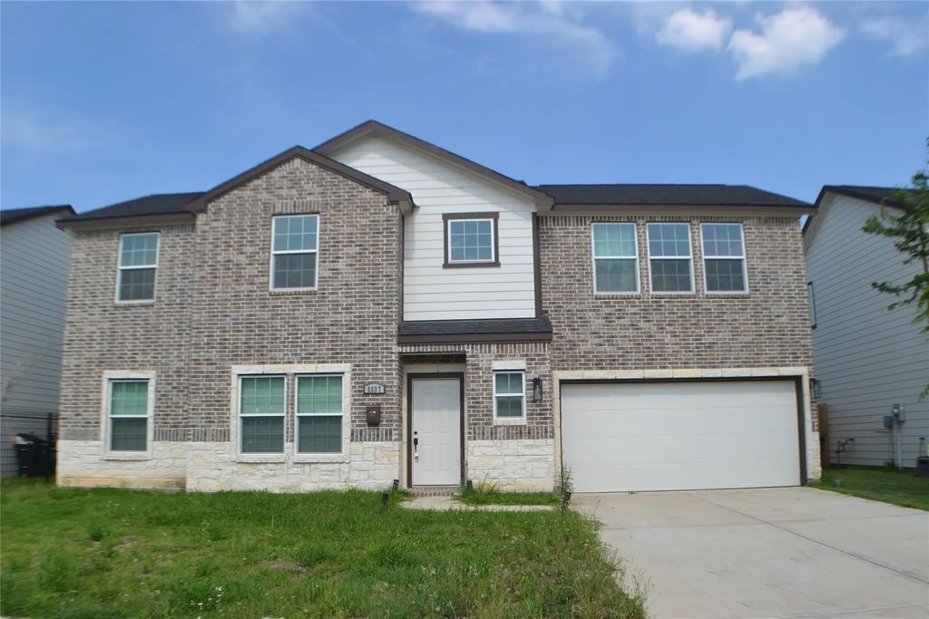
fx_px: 852
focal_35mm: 33
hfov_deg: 57.2
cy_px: 310
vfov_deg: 40.0
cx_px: 464
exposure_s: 1/250
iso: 100
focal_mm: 22
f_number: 8
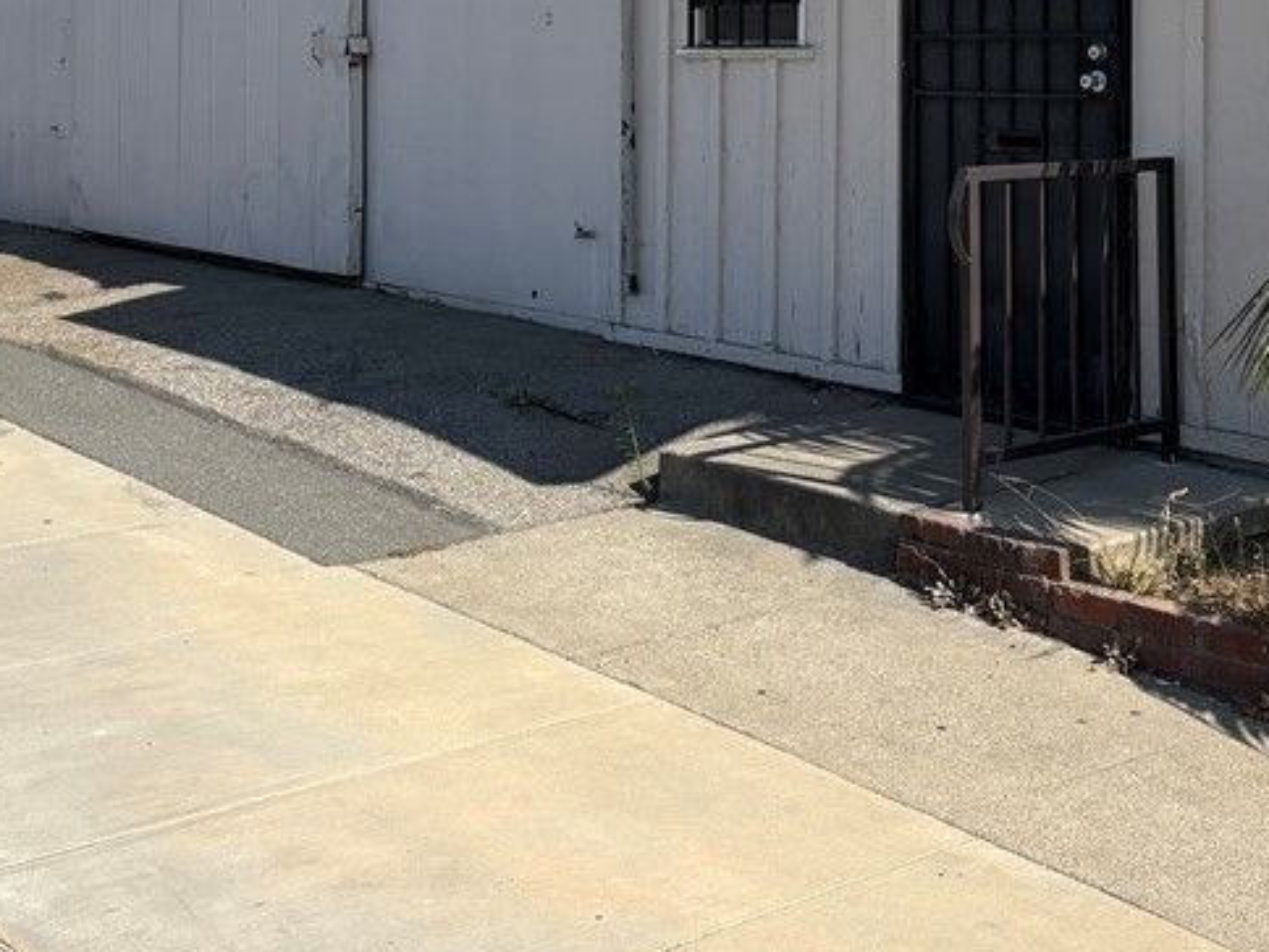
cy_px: 37
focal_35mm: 55
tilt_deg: +1.4
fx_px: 2016
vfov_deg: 25.5
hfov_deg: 34.7
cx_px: 826
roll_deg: +0.5
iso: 50
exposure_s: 1/3279
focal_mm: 5.96
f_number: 1.6
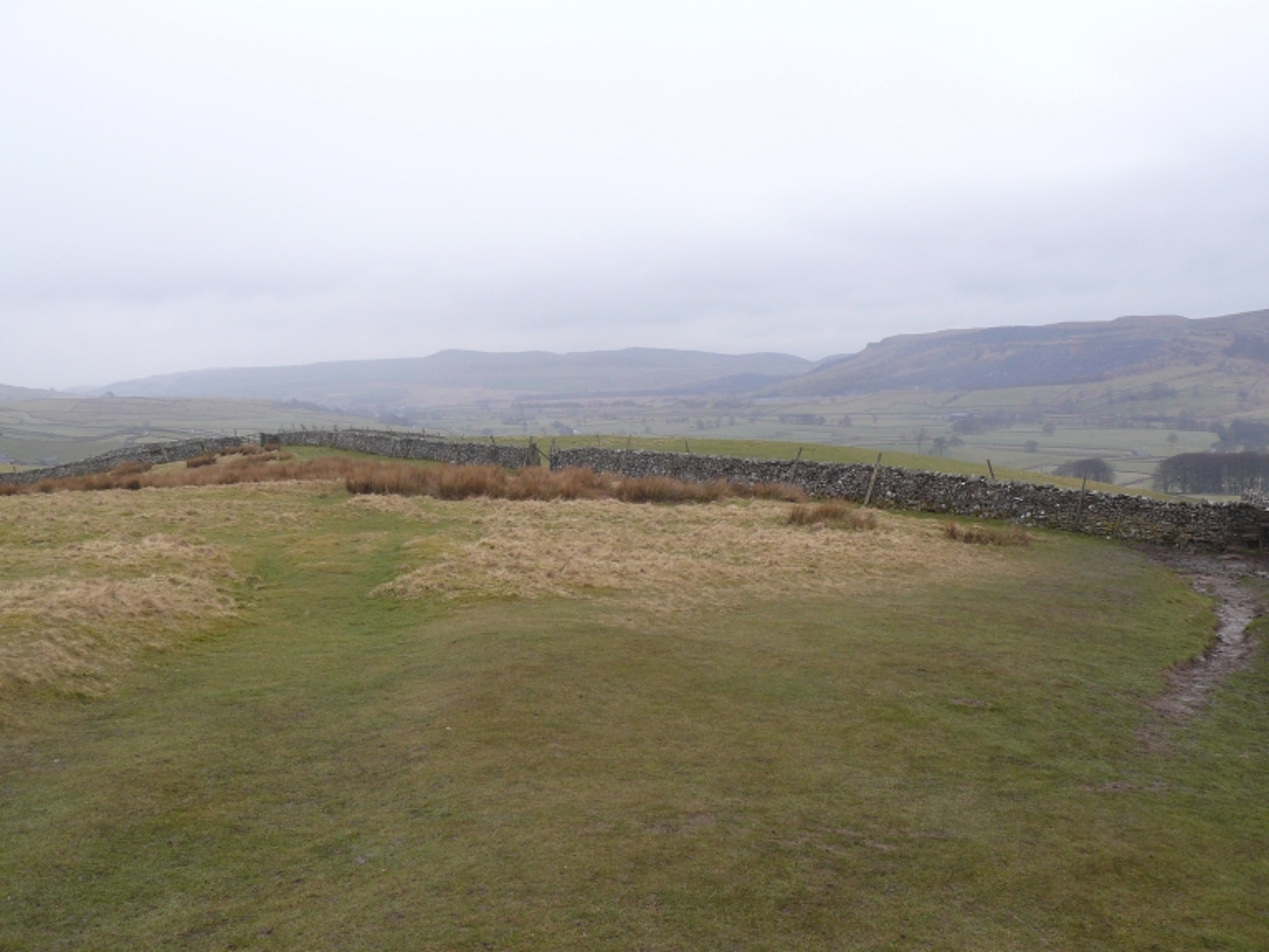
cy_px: 476
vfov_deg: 39.7
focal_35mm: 36
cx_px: 634
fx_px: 1320
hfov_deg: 51.4
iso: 100
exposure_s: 1/125
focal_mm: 6
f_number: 4
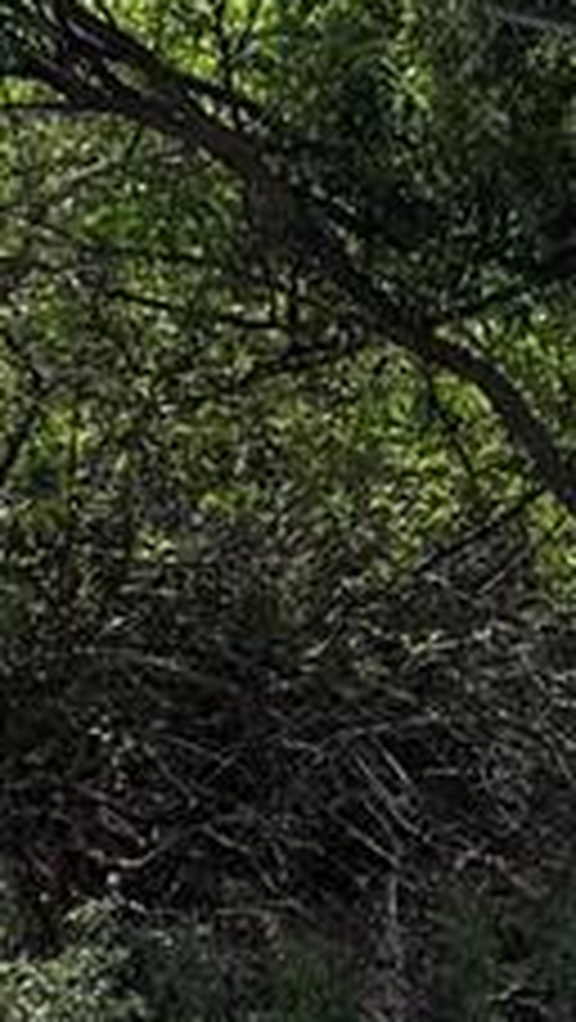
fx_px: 3740
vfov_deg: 14.5
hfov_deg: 8.8
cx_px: 513
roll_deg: -0.2
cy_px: 1535
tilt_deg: -13.4
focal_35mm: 138
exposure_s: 1/1553
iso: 80
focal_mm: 6.76
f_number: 1.78
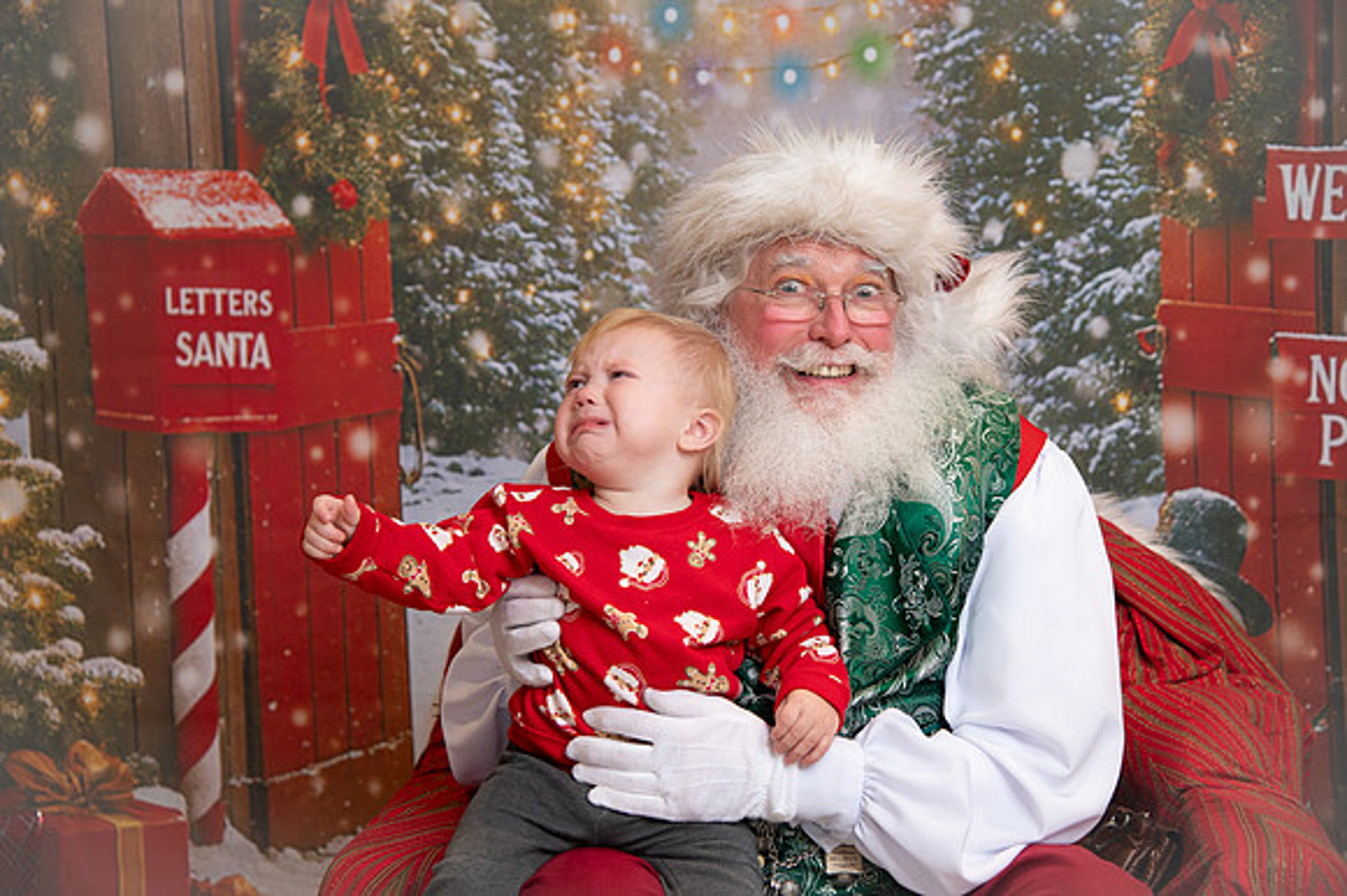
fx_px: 2431
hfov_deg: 31.0
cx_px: 674
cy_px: 448
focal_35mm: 65
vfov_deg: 20.9
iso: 1250
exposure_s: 1/200
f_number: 4.5
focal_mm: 65
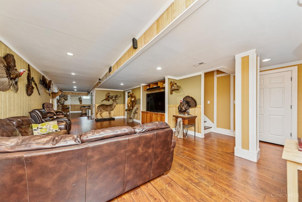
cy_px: 101
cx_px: 151
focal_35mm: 12
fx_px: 101
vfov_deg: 90.0
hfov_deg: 112.6
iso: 1250
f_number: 5.6
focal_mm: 12
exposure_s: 1/100
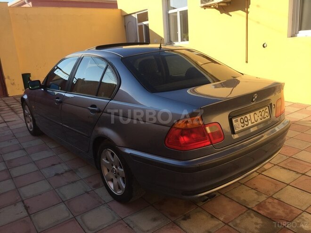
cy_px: 116
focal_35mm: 29
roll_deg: +2.6
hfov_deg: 61.7
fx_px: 261
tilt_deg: -15.7
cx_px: 156
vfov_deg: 48.2
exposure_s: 1/898
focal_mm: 4.15
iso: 32
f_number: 2.2
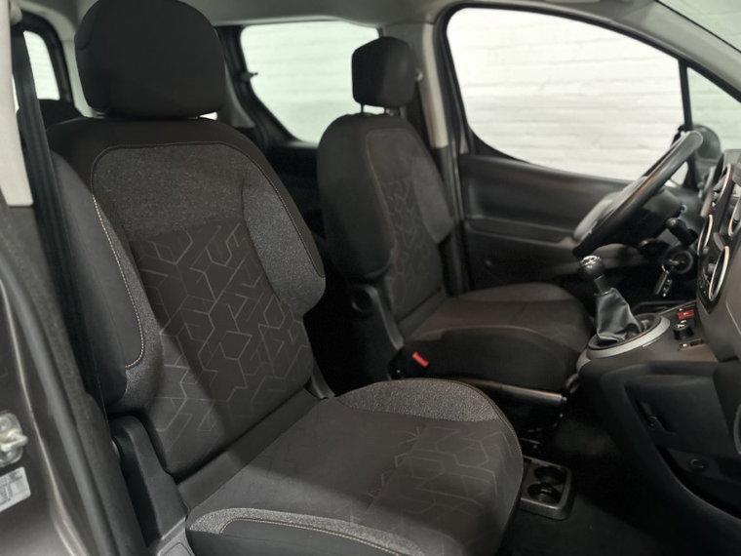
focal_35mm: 24
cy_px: 278
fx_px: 514
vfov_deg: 56.8
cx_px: 370
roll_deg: +0.6
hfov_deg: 71.6
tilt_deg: -17.4
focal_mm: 6.86
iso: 1000
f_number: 1.78
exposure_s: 1/25
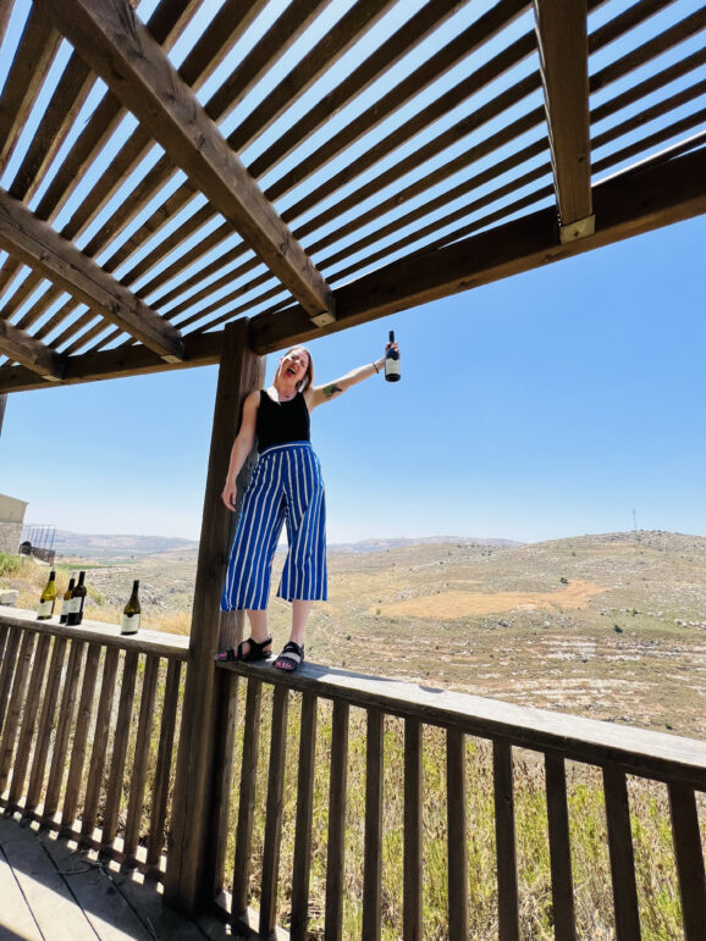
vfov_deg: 106.2
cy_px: 470
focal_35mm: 13
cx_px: 353
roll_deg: -4.3
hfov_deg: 89.9
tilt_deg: +12.3
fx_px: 354
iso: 32
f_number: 1.8
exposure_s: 1/1531
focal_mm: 1.57
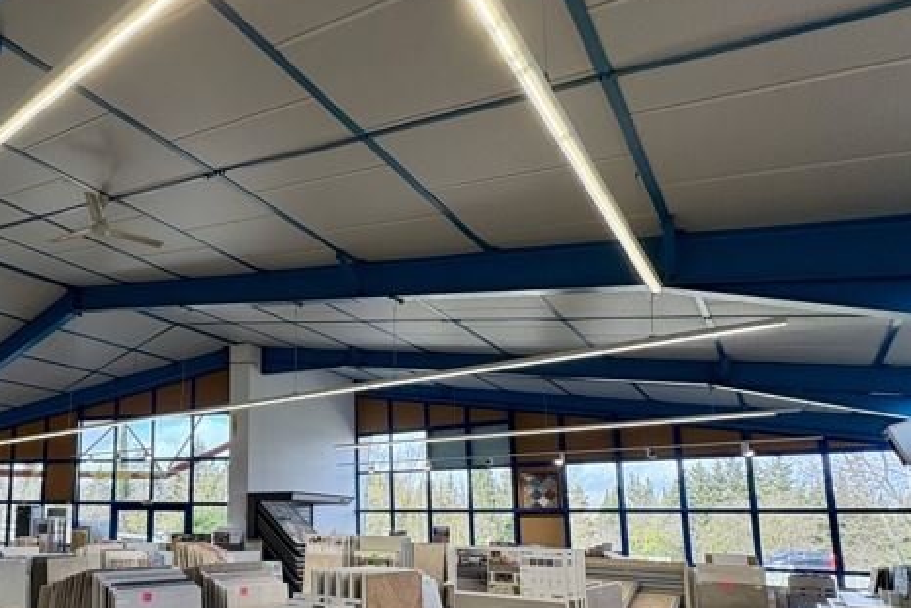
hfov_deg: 66.3
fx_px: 633
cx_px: 211
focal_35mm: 25
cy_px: 434
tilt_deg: +9.3
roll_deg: -1.7
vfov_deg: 49.8
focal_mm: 2.22
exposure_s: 1/107
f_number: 2.2
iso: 64
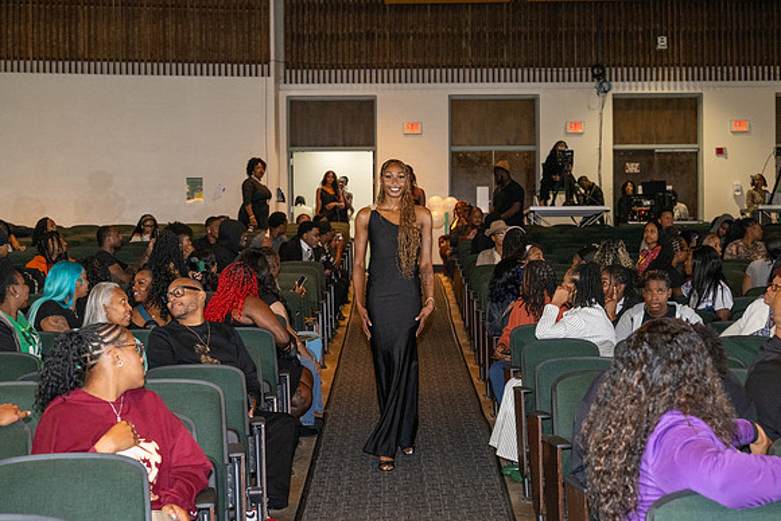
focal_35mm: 61
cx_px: 390
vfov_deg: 22.3
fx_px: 1324
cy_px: 260
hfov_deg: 32.9
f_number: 5.6
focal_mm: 61
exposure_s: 1/200
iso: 3200
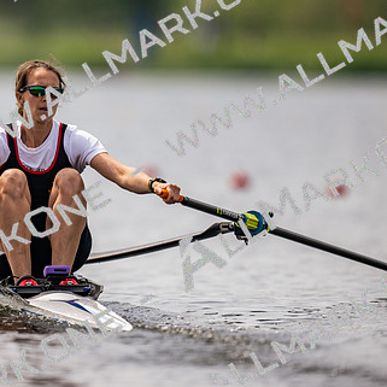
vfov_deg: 1.9
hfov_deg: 1.9
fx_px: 11649
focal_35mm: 921
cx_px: 76
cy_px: 178
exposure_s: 1/2500
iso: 180
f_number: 4
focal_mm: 600
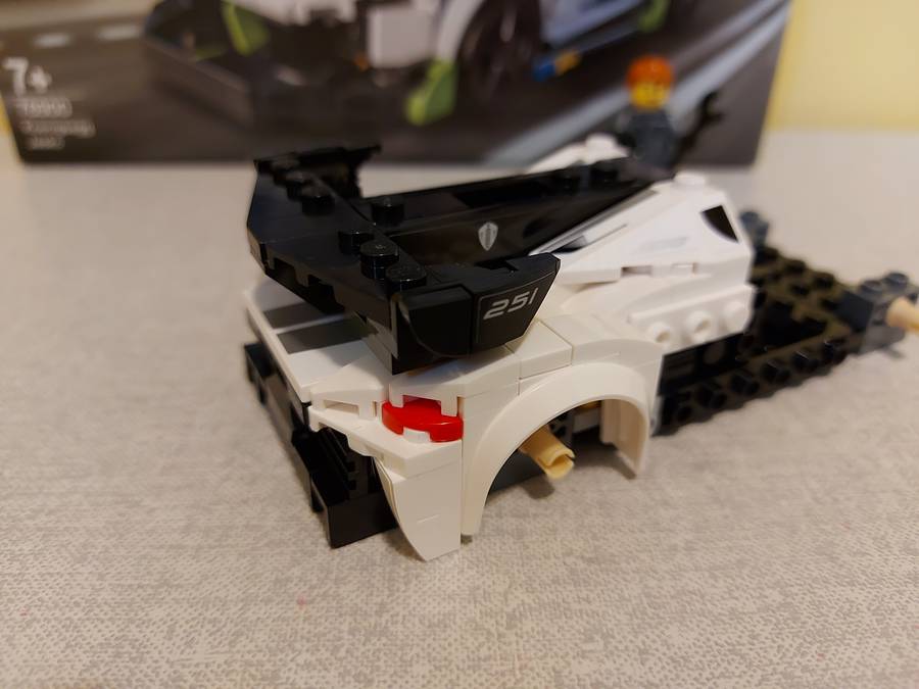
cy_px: 344
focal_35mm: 24
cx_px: 460
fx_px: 637
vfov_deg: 56.8
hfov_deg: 71.6
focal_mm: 5.23
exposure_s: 1/33
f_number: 1.8
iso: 320
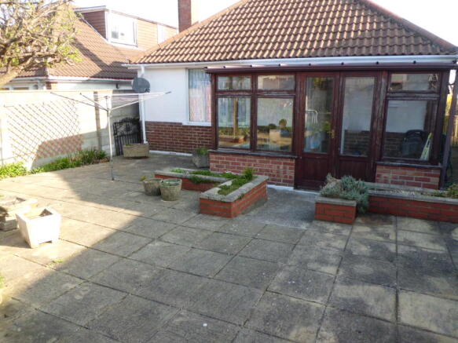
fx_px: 344
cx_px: 229
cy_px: 172
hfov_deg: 67.3
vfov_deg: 53.0
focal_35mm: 26
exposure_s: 1/320
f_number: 2.8
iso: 100
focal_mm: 4.7
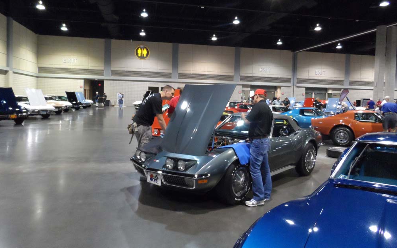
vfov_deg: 47.5
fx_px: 281
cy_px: 111
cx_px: 201
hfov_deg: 70.4
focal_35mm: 26
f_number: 3.2
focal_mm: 4
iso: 480
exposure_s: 1/30
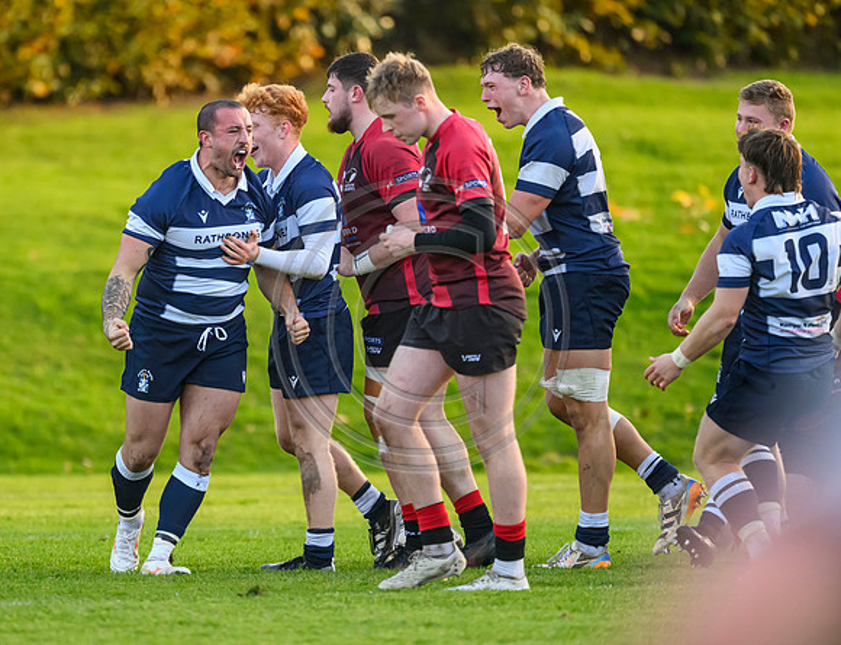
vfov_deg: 2.0
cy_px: 322
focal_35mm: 754
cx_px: 248
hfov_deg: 2.6
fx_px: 18459
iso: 2500
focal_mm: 560
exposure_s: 1/1600
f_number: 4
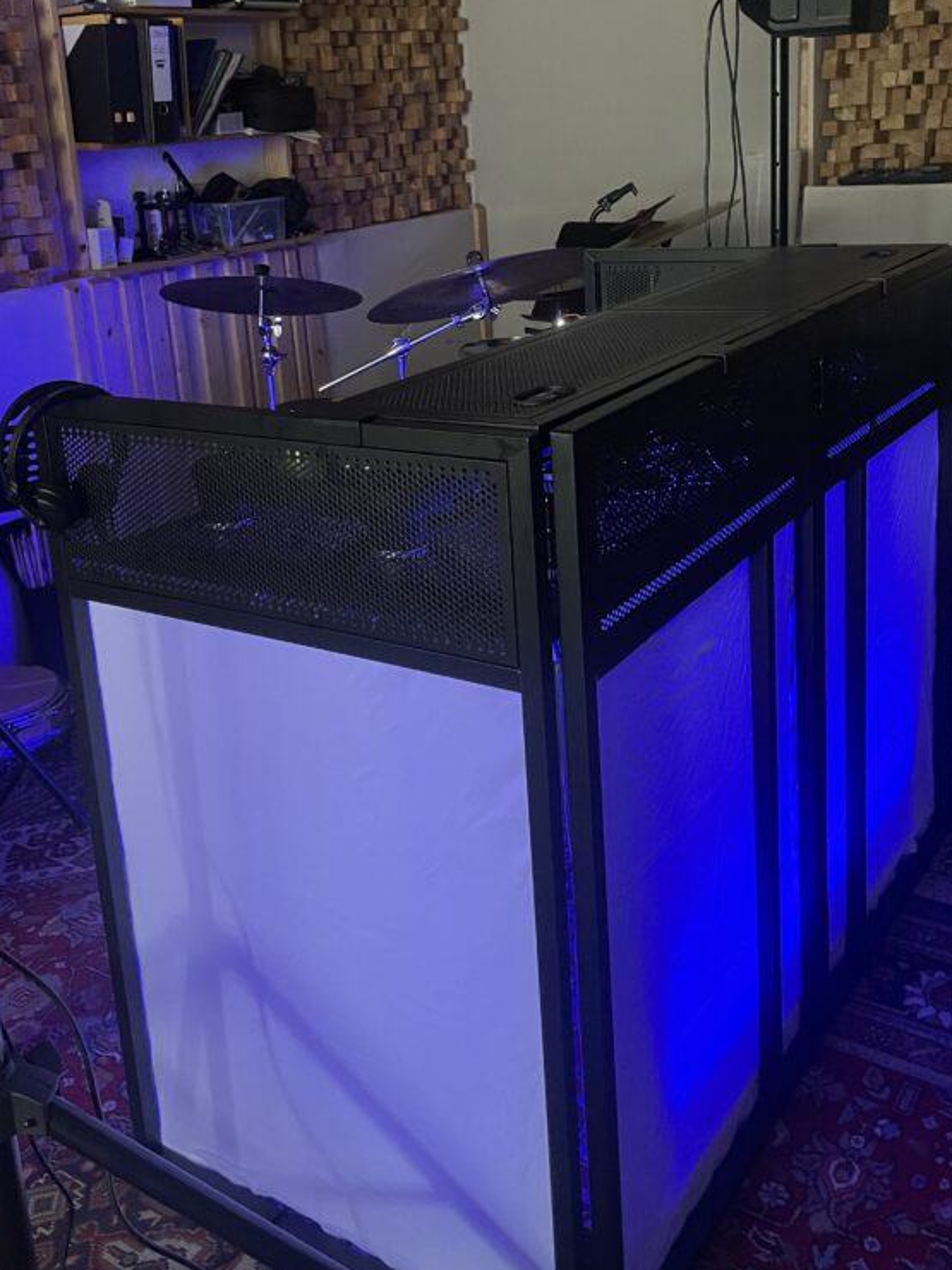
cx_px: 398
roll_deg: +5.0
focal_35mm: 36
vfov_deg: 50.7
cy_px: 458
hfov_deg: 39.5
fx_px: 1320
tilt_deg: -13.2
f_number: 1.6
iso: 640
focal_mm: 4.2
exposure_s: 1/30
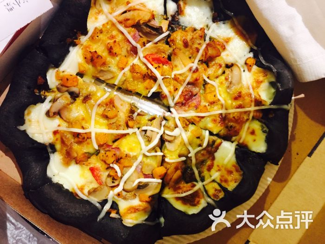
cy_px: 122
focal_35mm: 29
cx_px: 162
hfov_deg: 61.7
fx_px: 272
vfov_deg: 48.2
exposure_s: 1/20
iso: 250
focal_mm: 4.15
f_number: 2.2
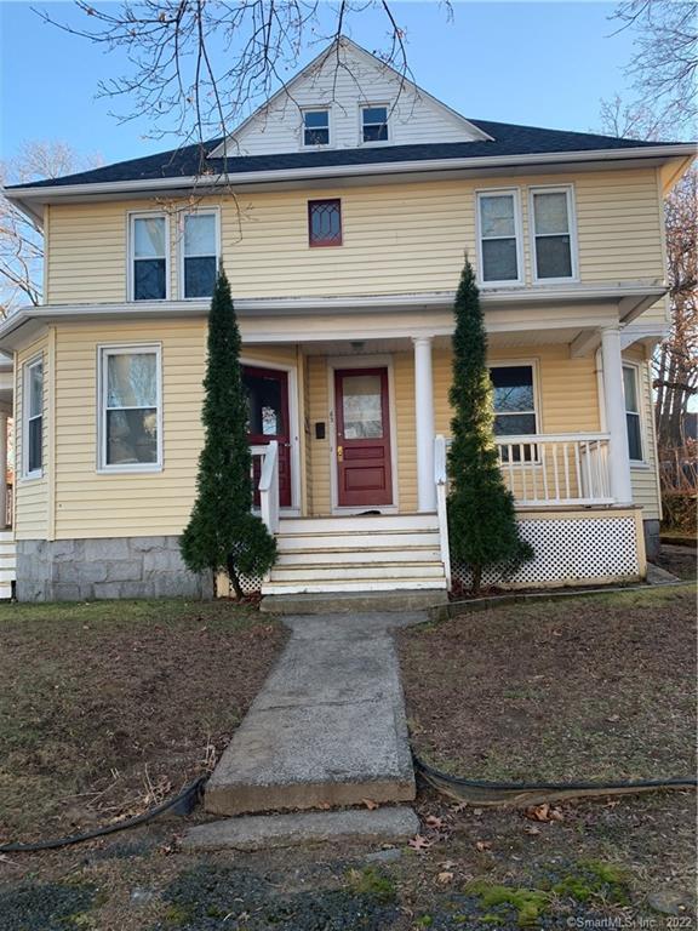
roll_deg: +0.9
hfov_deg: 53.1
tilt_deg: +5.9
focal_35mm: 26
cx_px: 349
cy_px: 466
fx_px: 699
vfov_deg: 67.3
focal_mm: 4.25
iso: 25
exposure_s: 1/239
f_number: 1.8
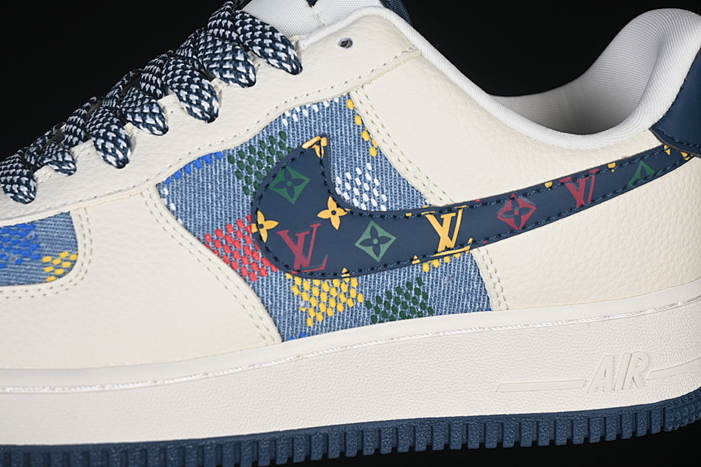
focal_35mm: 75
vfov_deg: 18.2
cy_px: 234
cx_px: 350
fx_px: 1460
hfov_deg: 27.0
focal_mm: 50
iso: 160
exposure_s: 1/80
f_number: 7.1
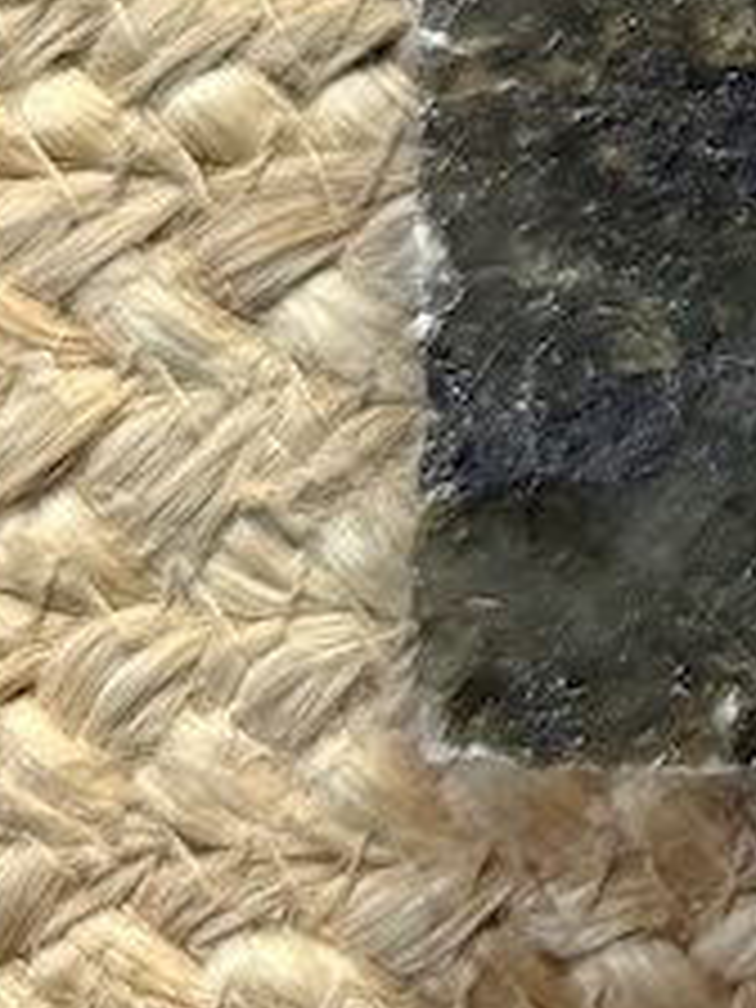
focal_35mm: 154
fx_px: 4484
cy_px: -598
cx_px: 2146
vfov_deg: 12.1
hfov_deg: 8.4
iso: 400
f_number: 1.78
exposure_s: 1/50
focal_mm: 6.76
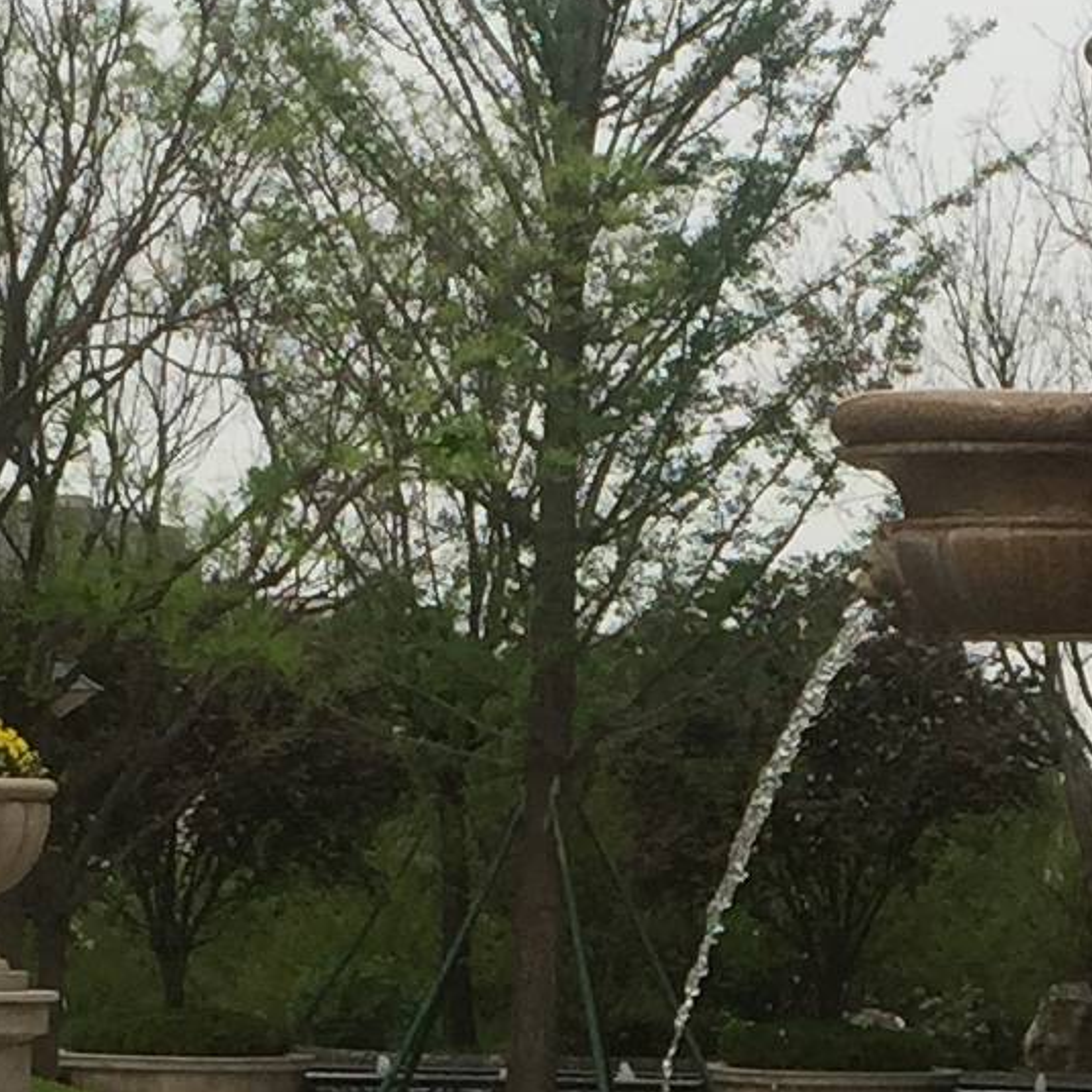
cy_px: 1212
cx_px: 1261
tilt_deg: -2.7
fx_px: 5568
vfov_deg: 11.0
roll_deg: -1.2
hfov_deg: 11.0
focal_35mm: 156
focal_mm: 4.15
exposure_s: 1/1647
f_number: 2.2
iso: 32
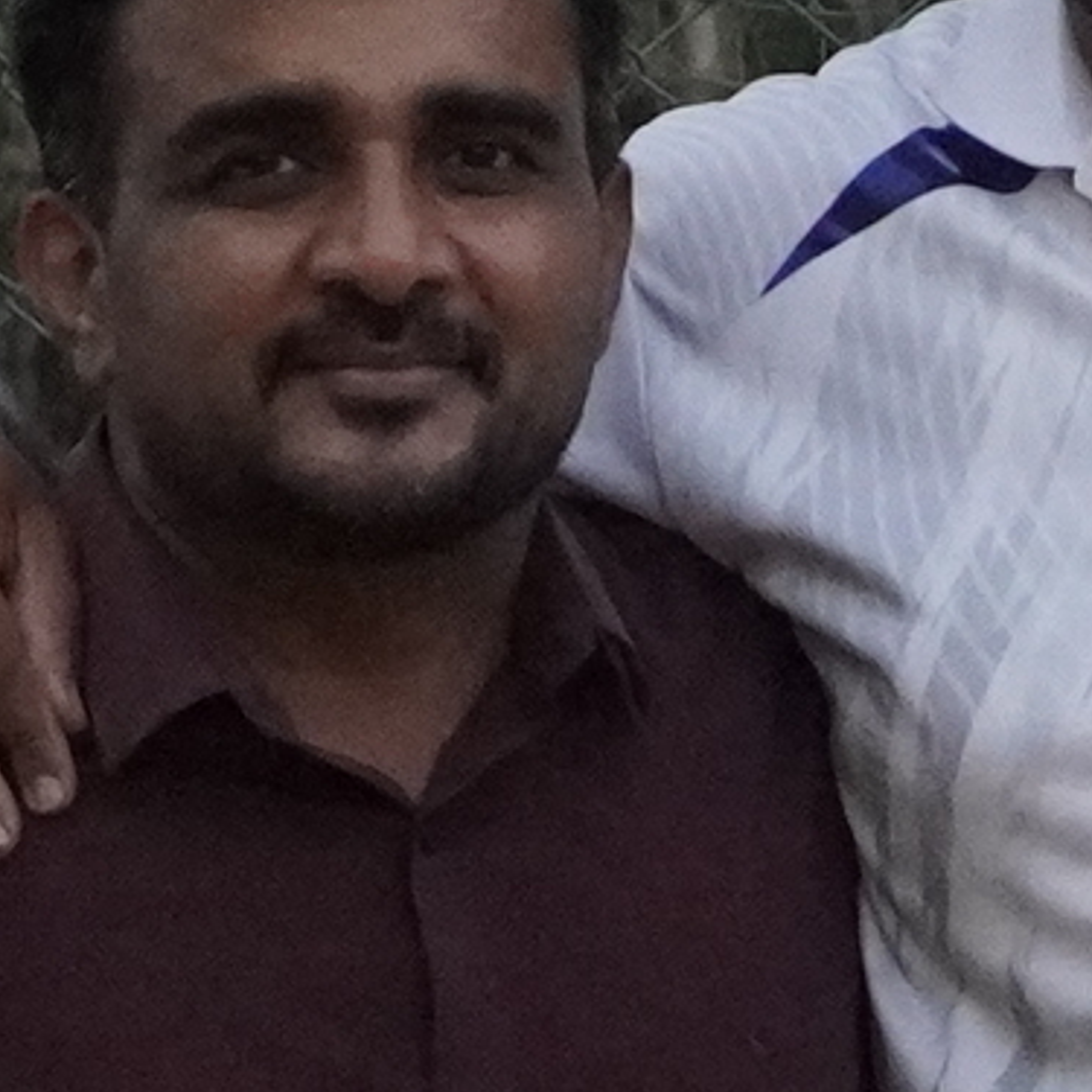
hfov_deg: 4.0
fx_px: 15454
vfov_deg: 4.0
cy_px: -239
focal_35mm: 433
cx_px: 626
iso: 3200
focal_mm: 30
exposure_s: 1/1000
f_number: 4.5
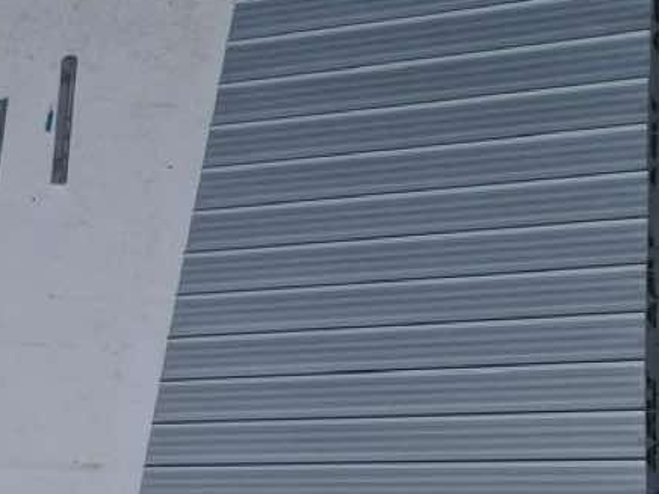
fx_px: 1466
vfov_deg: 18.6
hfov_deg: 24.7
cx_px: 76
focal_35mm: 77
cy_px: 492
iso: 100
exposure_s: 1/4000
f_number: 2.8
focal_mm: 4.5
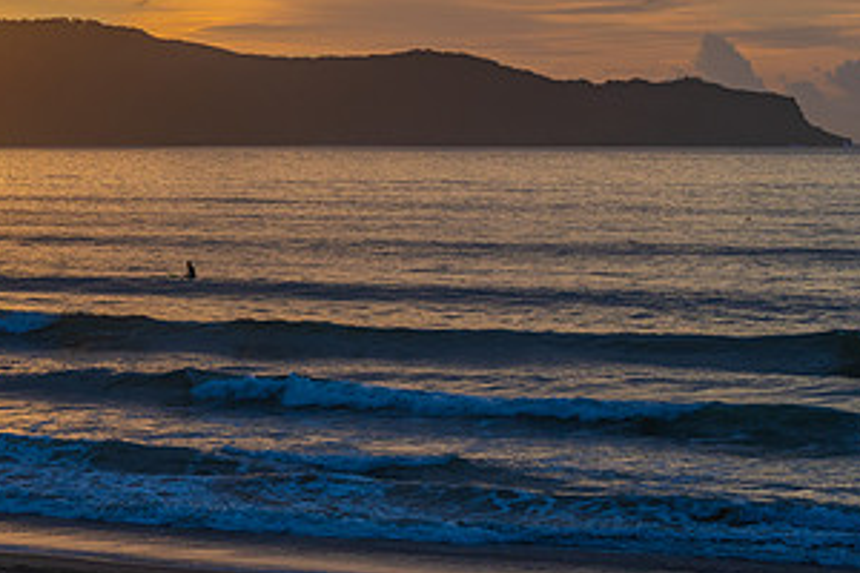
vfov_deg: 9.0
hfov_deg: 13.4
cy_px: 64
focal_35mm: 152
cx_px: 57
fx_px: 3631
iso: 200
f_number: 9
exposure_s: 1/500
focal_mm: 78
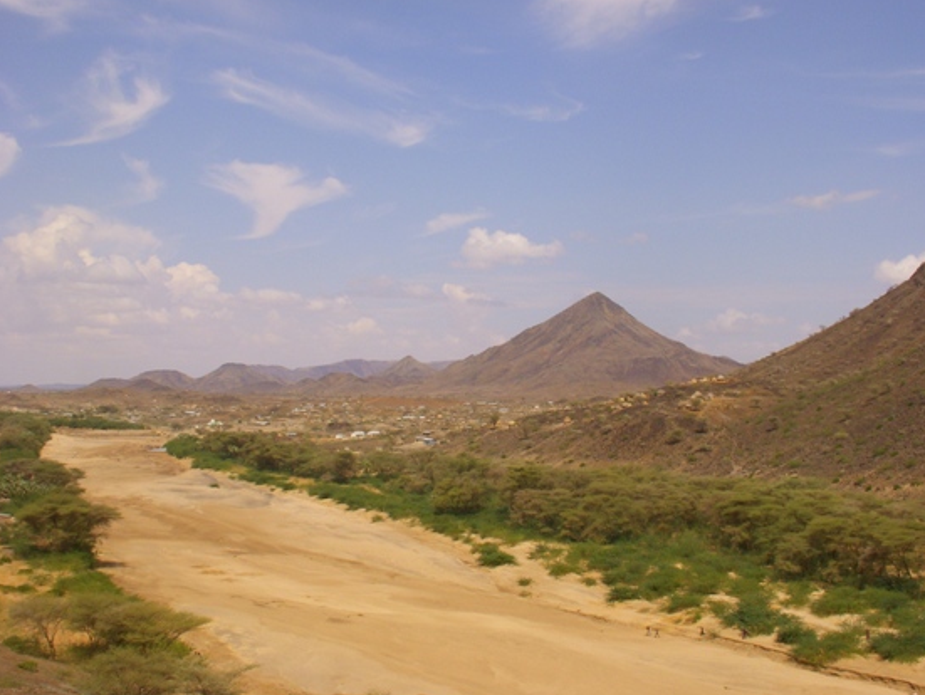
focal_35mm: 45
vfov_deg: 32.2
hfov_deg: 42.0
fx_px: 1203
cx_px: 484
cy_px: 342
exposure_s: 1/500
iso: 100
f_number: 6.6
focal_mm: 6.3
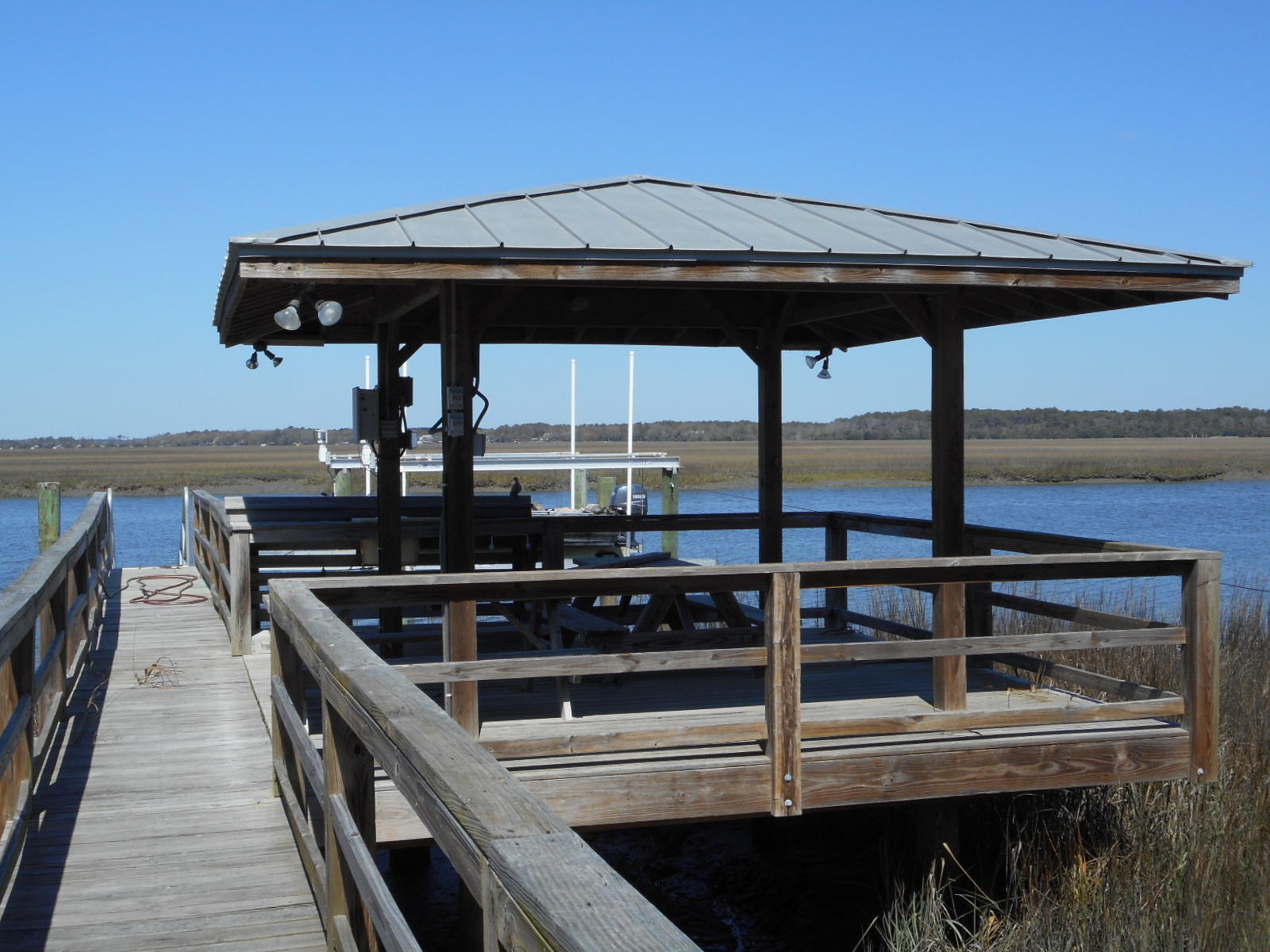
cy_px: 476
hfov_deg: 42.9
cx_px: 635
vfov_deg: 32.9
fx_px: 1614
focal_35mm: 44
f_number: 4.7
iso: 80
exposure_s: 1/500
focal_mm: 7.9
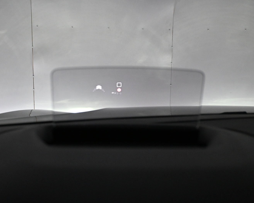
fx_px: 286
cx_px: 113
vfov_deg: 39.2
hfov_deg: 47.9
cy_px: 102
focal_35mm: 38
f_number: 4
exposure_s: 1/320
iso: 1600
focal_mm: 22
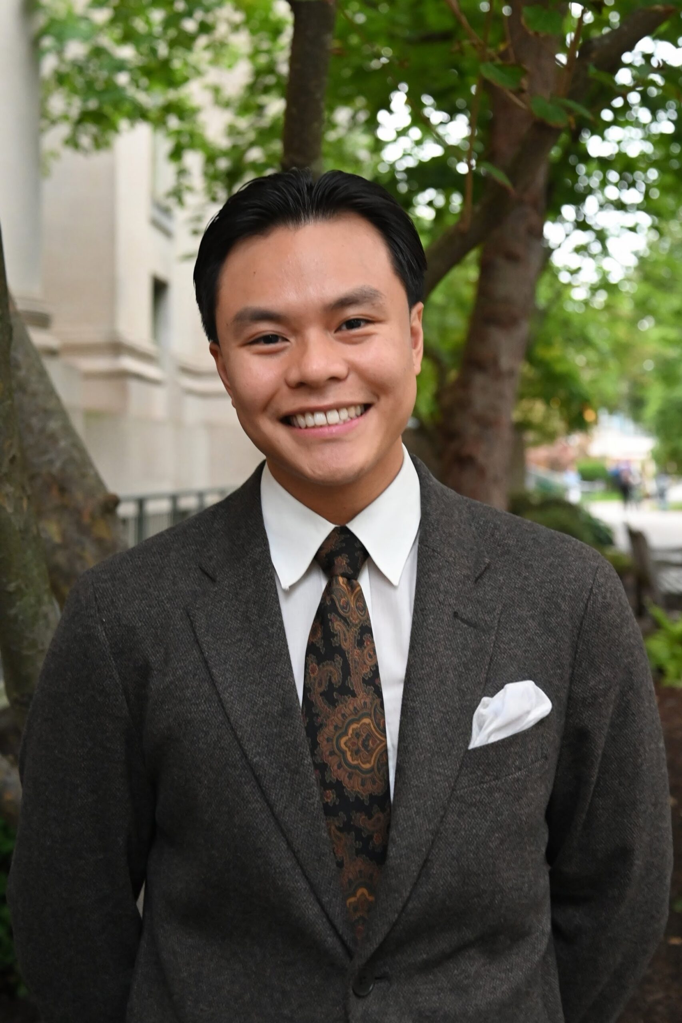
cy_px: 512
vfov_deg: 54.4
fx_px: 995
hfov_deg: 37.8
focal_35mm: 35
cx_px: 341
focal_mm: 35
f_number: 4
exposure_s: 1/80
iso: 3200
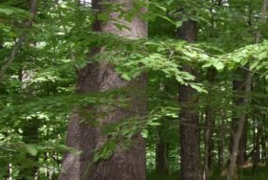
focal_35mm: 64
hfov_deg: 19.4
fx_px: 477
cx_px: 525
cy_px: 115
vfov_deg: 21.2
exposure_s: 1/60
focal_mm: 10
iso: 320
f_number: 9
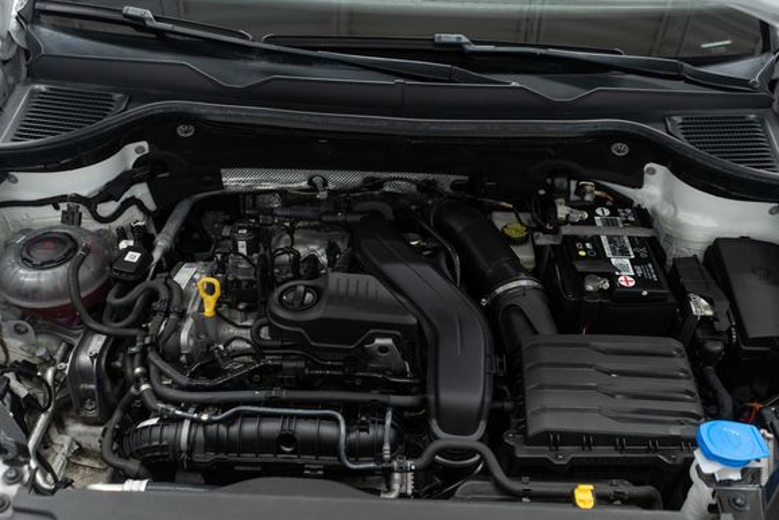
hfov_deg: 60.2
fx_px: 671
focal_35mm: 31
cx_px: 403
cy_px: 275
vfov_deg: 42.4
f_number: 3.2
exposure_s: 1/40
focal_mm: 28
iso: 400
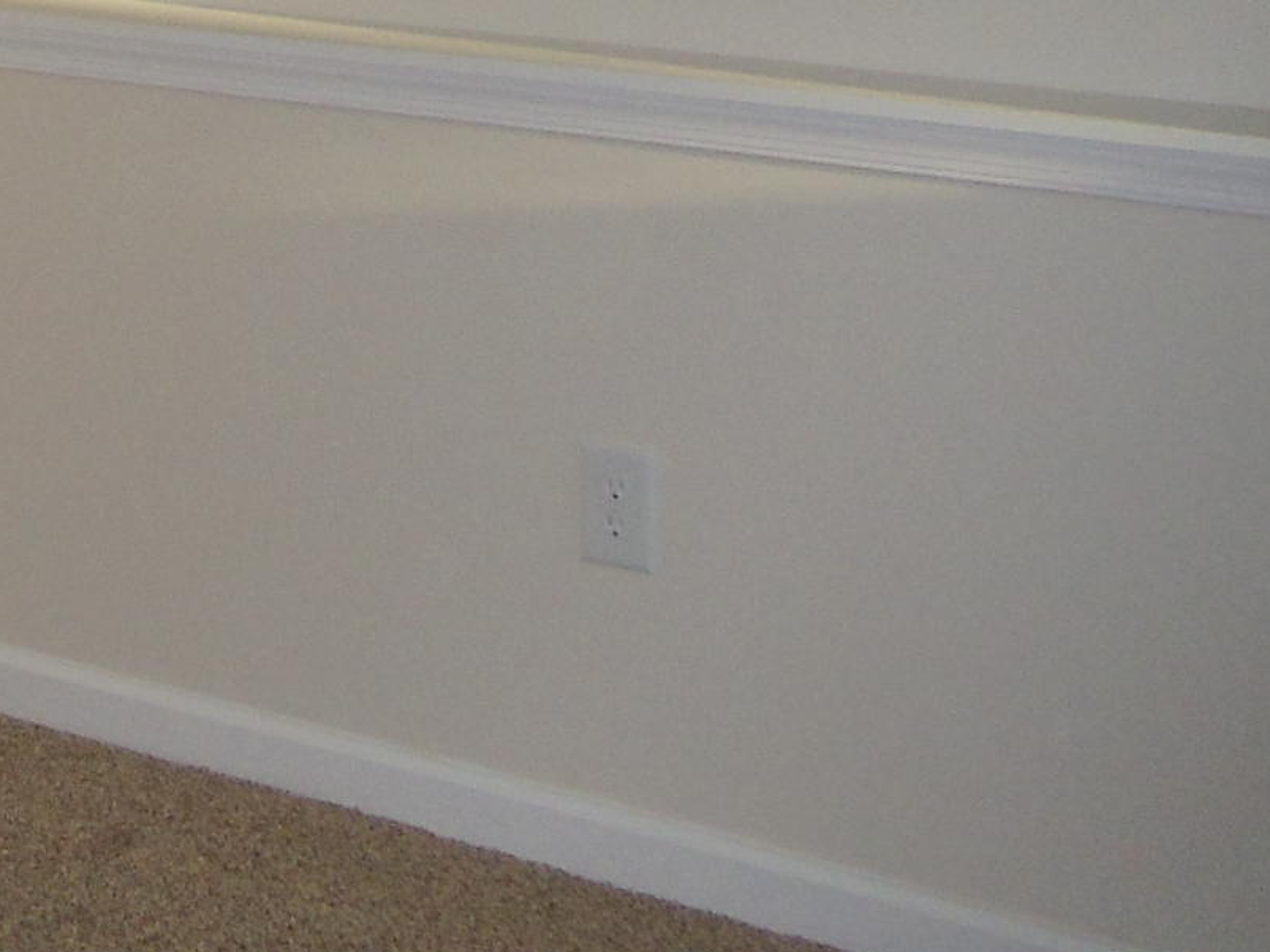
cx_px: -764
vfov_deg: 10.1
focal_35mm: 142
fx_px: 5209
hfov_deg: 13.0
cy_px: -500
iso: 200
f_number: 3.5
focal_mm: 6
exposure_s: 1/30
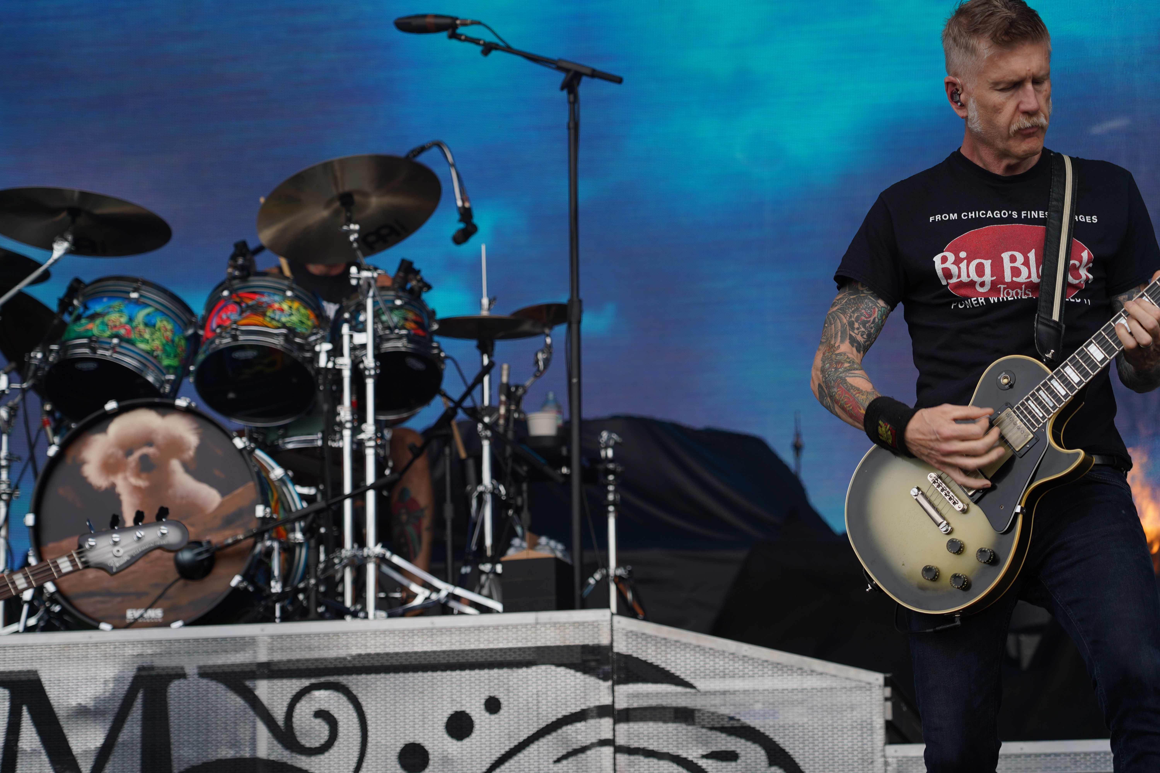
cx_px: 580
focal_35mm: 105
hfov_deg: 19.5
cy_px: 386
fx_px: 3383
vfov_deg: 13.0
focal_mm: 105
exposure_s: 1/200
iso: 100
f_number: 5
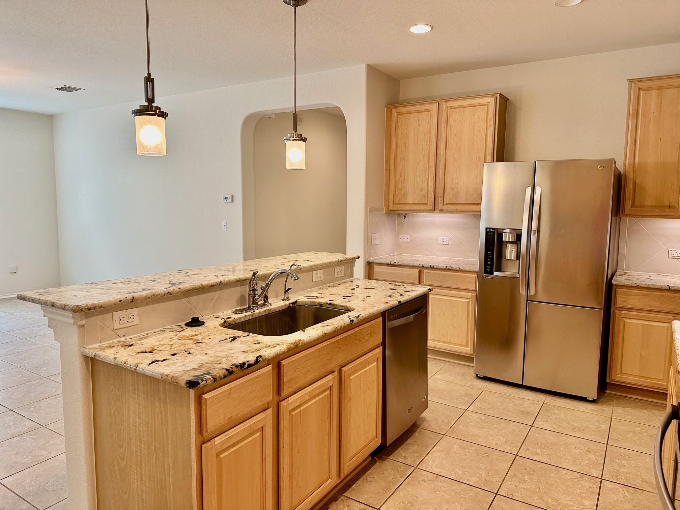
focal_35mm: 24
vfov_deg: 56.8
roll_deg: -1.2
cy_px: 255
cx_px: 340
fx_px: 471
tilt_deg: -5.8
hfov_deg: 71.6
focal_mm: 6.86
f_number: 1.78
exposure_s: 1/120
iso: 160
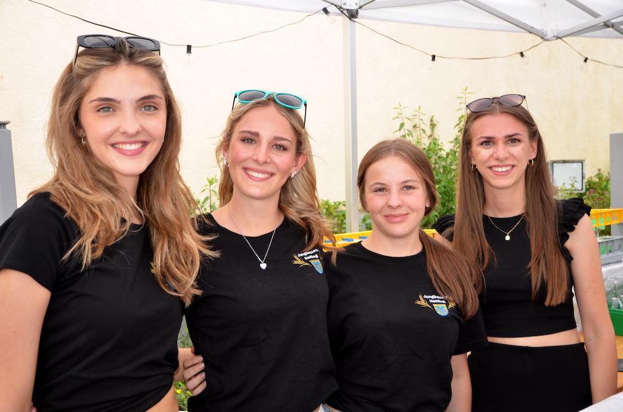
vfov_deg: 31.7
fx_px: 725
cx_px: 312
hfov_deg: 46.5
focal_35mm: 42
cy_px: 206
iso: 200
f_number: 4.2
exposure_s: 1/200
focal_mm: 28
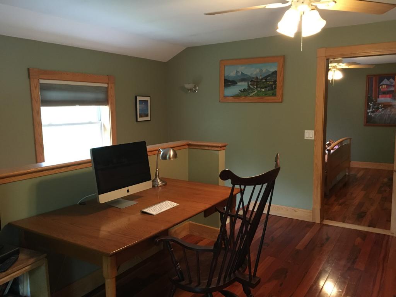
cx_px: 198
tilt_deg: -7.7
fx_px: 332
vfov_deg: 48.2
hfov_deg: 61.7
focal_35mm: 29
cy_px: 148
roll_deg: +1.1
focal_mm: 4.15
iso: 200
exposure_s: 1/30
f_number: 2.2
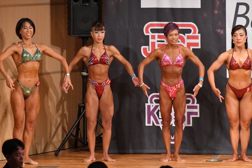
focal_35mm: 300
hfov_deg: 6.9
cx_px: 126
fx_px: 2099
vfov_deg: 4.6
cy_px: 84
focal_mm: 200
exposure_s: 1/400
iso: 12800
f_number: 5.6
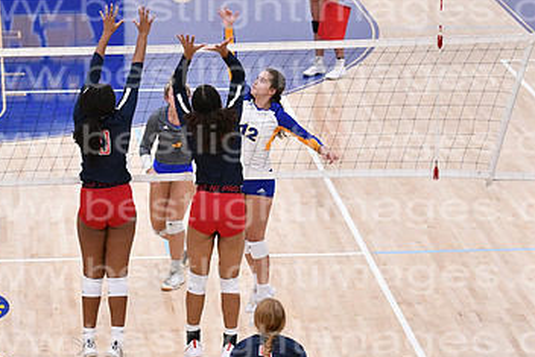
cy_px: 110
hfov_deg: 11.9
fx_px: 2572
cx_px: 284
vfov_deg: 7.9
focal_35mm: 173
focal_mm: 70
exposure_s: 1/1000
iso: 6400
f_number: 3.2
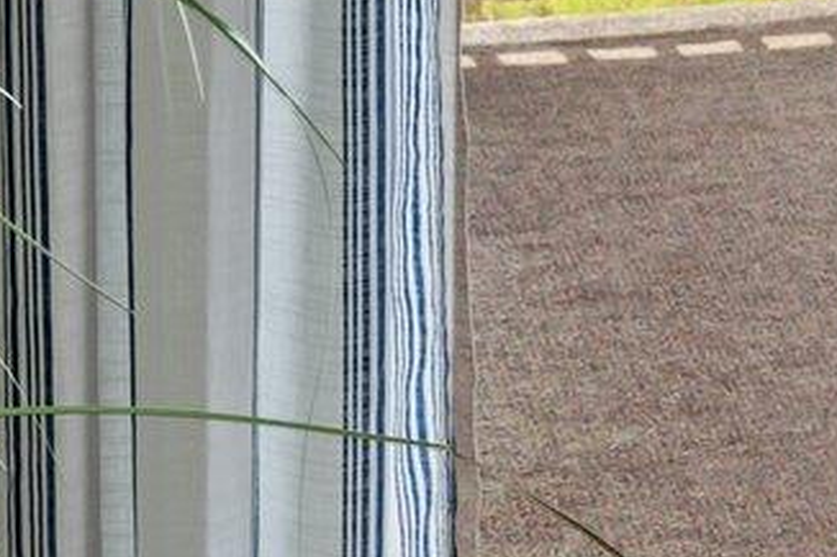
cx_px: 1361
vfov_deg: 8.3
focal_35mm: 151
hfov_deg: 12.7
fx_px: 3509
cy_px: -830
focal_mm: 24
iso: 100
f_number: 7.1
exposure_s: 1/15
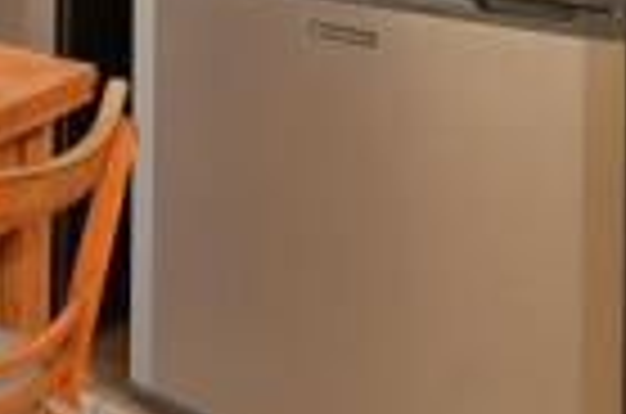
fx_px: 1232
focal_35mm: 71
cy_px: -367
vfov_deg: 15.8
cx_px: -689
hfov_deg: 17.7
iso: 200
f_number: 8
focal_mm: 10
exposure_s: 1/10
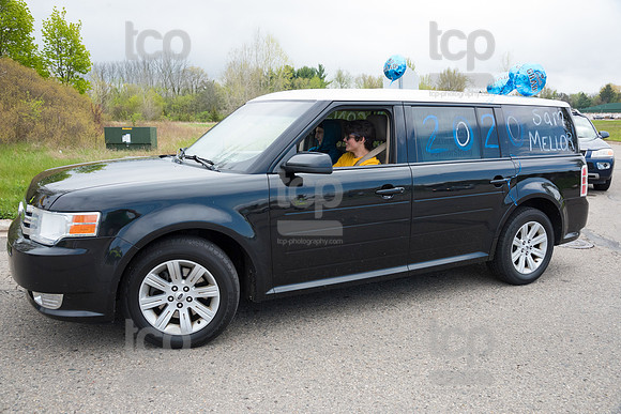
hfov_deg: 61.9
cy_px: 207
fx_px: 518
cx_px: 310
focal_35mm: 30
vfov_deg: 43.6
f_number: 7.1
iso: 1250
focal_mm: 30
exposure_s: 1/800
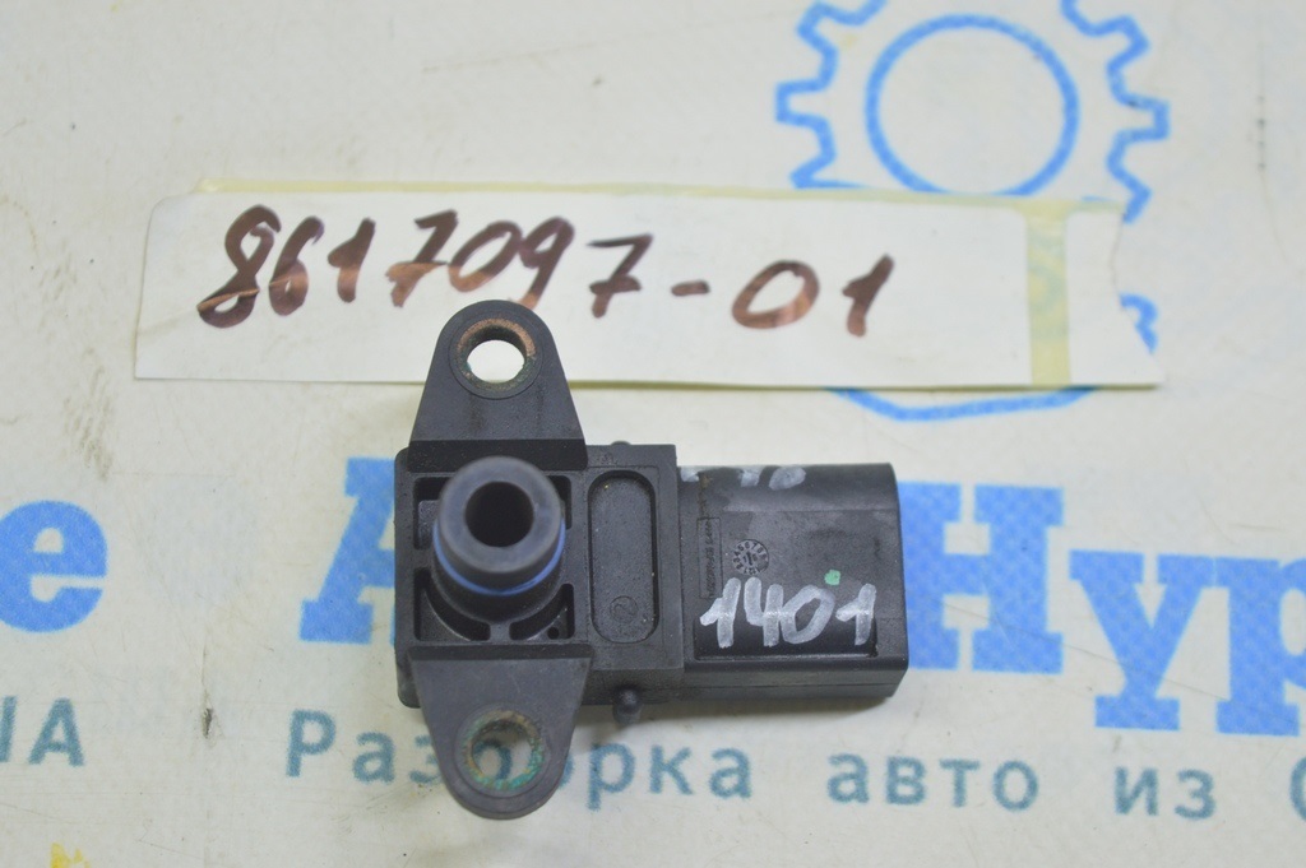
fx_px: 2990
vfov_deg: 16.5
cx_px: 653
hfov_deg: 24.6
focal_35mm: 82
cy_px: 434
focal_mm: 55
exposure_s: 1/20
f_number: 5.6
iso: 400
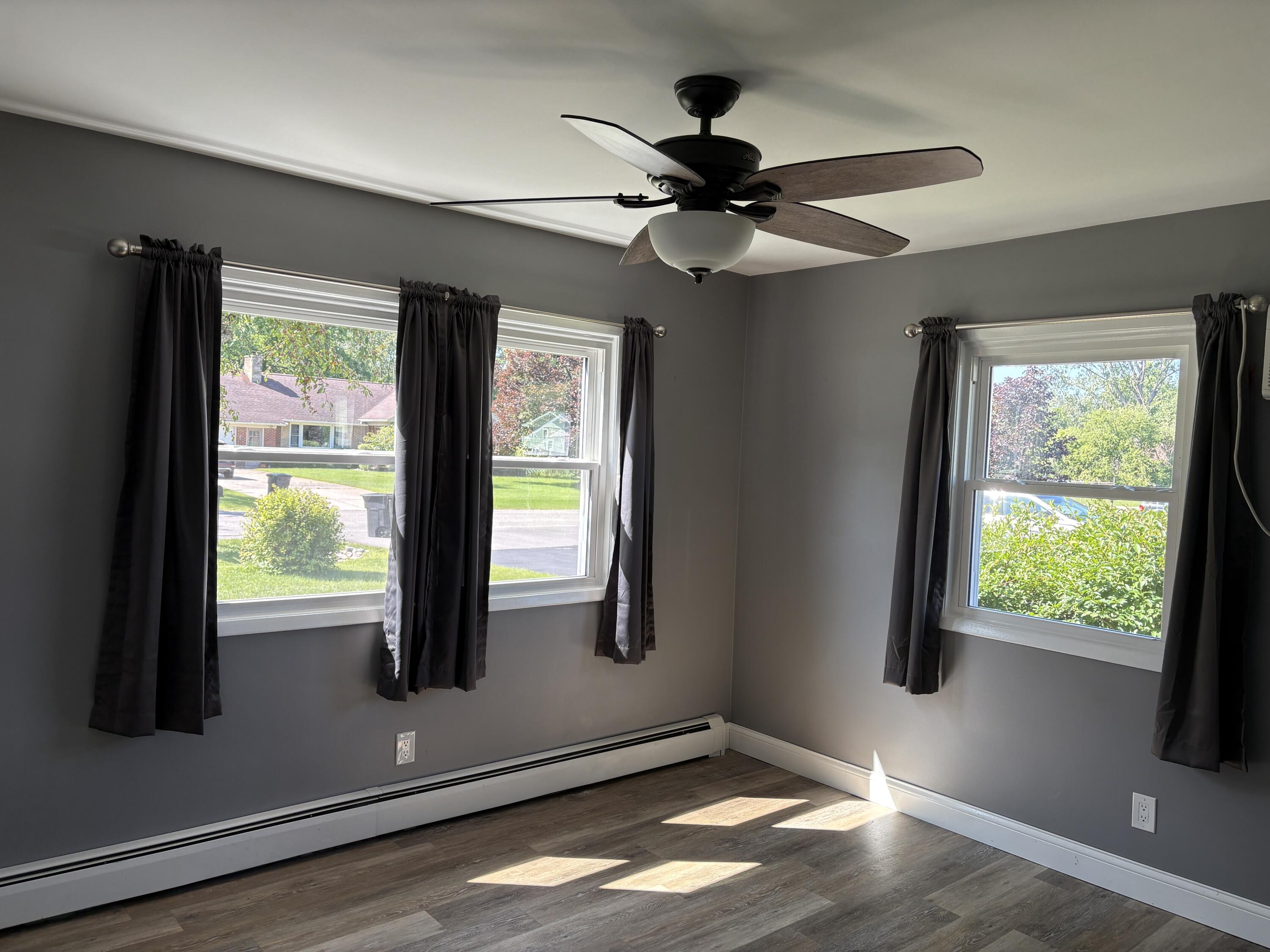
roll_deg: -2.2
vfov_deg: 53.1
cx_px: 635
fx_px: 954
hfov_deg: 67.3
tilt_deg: -1.1
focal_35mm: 26
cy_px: 476
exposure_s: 1/127
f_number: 1.6
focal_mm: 5.96
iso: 50
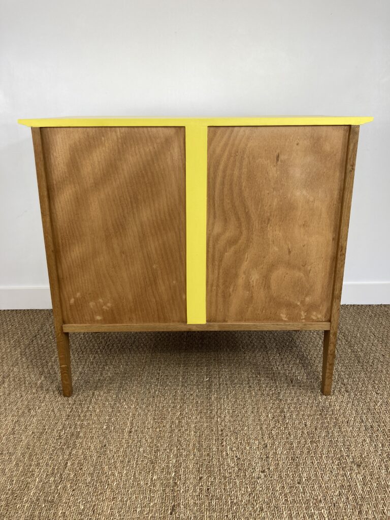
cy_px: 260
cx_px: 195
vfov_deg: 63.4
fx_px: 421
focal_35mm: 28
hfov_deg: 49.7
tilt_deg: -16.3
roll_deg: +0.7
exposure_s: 1/100
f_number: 1.8
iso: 50
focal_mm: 3.99
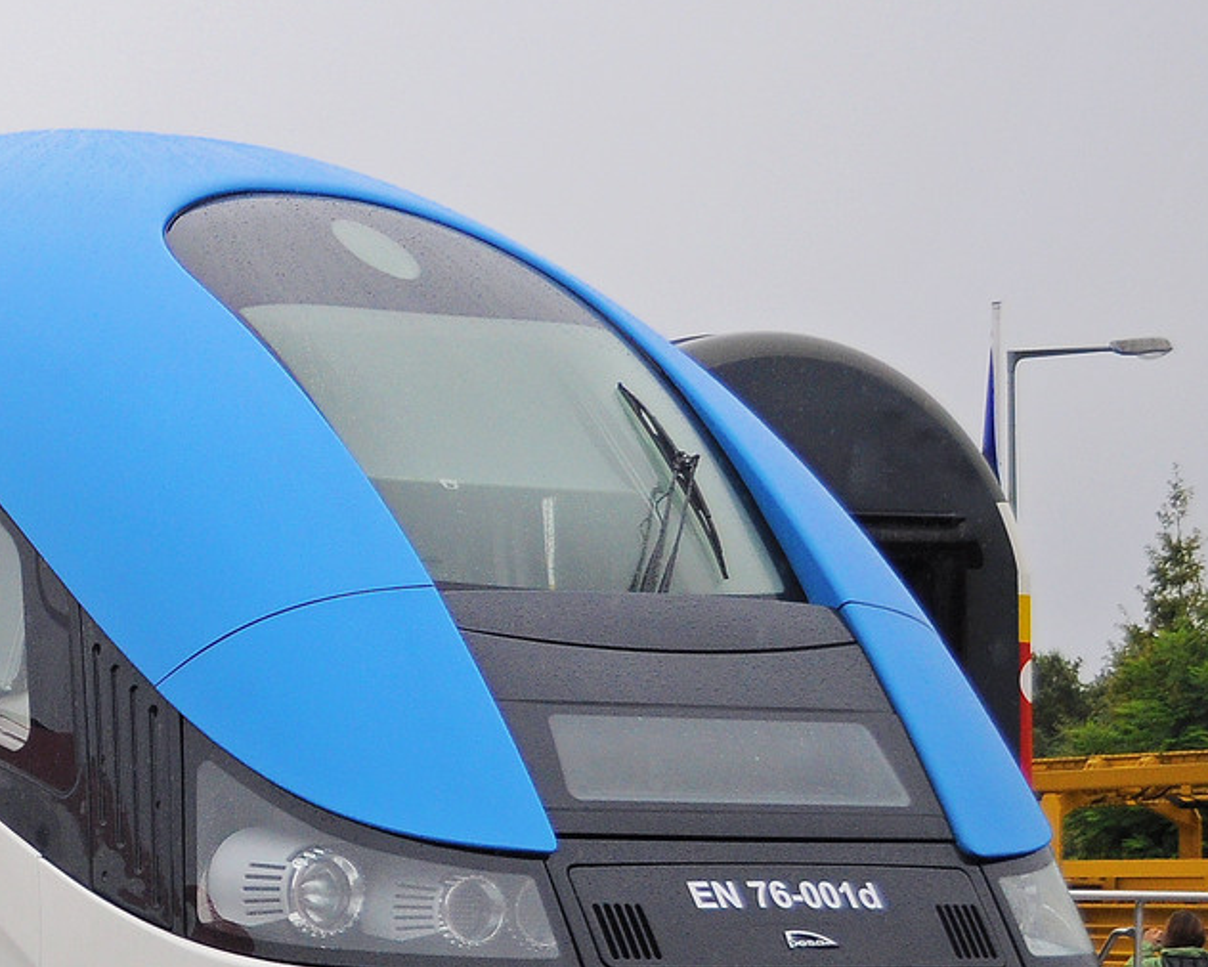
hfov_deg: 15.9
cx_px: -589
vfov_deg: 13.8
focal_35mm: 111
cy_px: 779
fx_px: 3970
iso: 400
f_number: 4.2
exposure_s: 1/640
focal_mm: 26
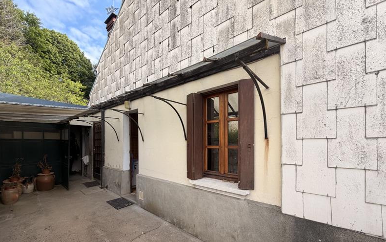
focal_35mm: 15
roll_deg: +0.0
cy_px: 144
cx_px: 193
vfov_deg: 74.1
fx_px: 158
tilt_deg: -0.4
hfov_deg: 101.4
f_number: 2.2
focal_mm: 2.22
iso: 50
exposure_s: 1/502
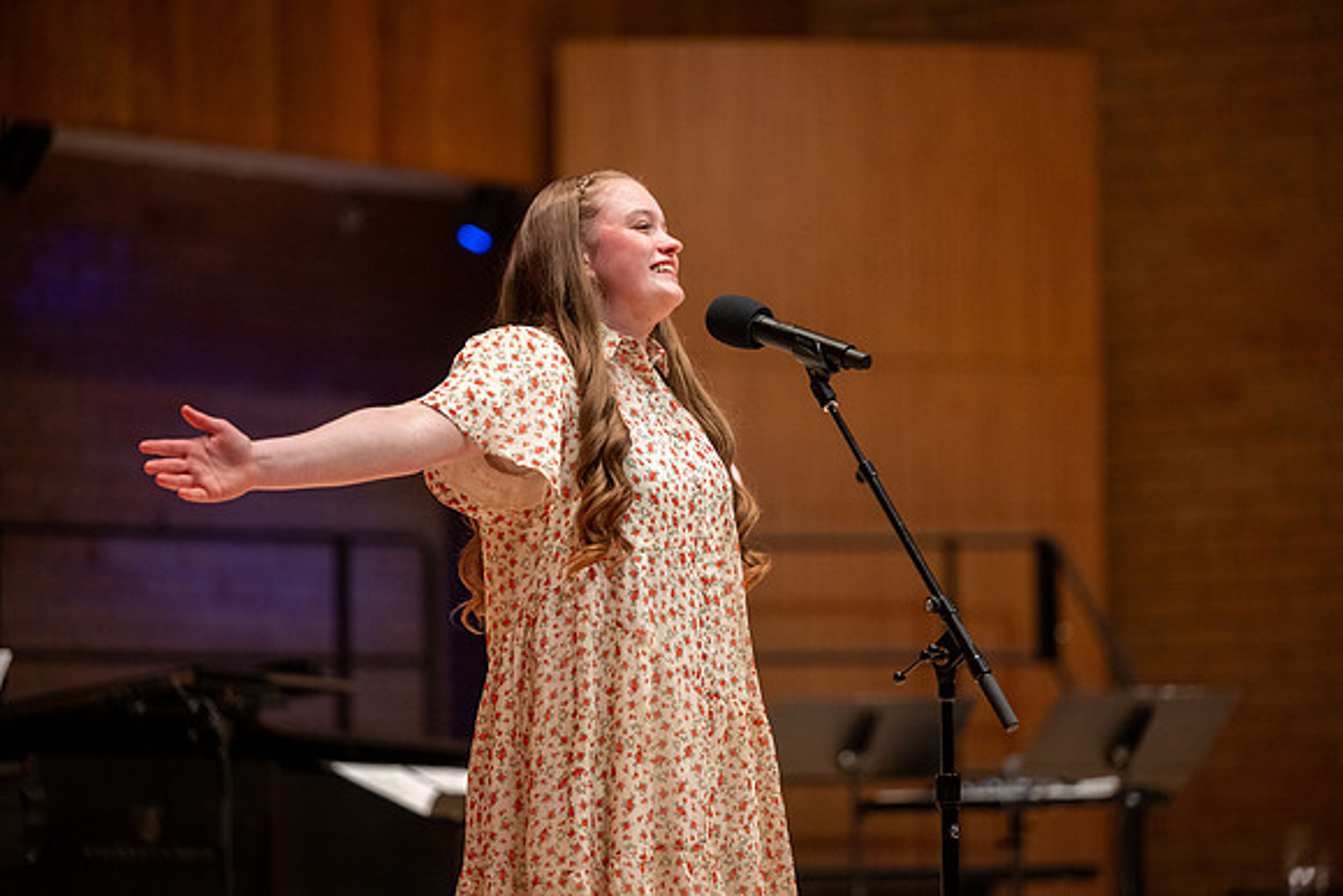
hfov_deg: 13.7
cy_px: 448
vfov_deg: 9.2
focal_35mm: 150
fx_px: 5597
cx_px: 672
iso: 2500
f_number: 2.8
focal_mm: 150
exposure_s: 1/500
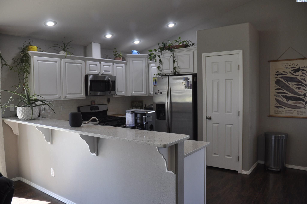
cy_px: 102
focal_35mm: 27
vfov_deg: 47.8
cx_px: 154
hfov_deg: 67.4
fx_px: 230
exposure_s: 1/80
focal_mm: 18
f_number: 4.5
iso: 400
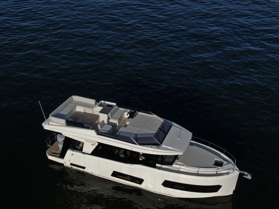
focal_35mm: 46
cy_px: 104
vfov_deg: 31.5
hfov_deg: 41.2
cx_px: 140
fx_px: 371
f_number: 3.7
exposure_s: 1/2000
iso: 100
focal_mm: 8.06
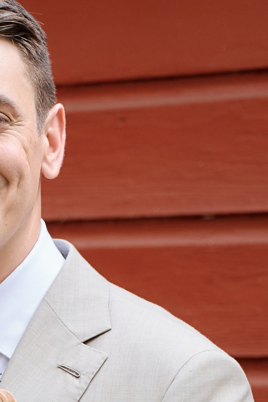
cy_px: 541
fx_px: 2232
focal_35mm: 200
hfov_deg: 6.8
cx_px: -50
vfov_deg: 10.1
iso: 320
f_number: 2.8
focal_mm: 61
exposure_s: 1/200
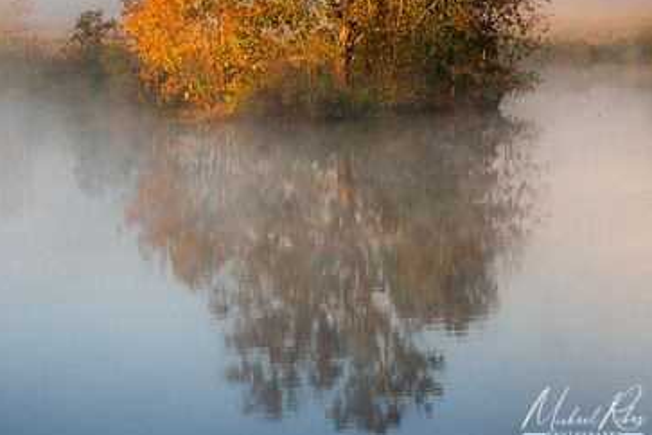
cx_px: 145
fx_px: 2191
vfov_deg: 11.3
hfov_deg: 16.8
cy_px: 108
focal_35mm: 121
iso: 200
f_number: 9.5
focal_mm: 75
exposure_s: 1/125
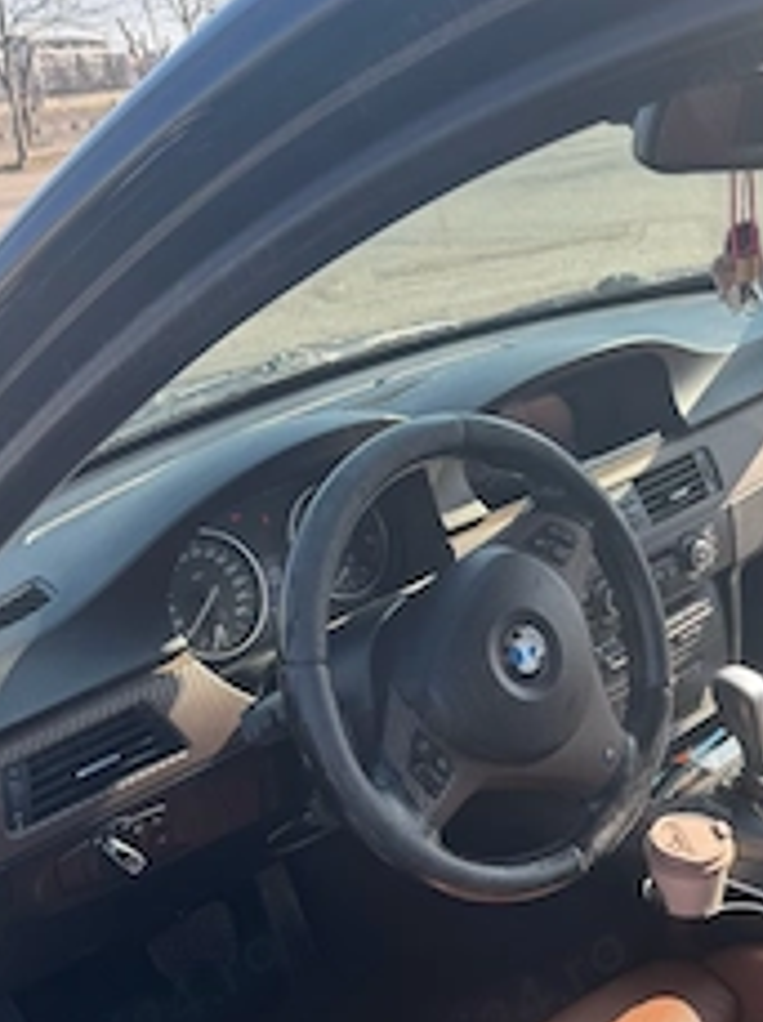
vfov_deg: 43.6
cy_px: 745
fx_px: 1238
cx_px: 571
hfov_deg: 33.6
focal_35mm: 42
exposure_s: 1/900
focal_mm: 6.76
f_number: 1.78
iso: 80
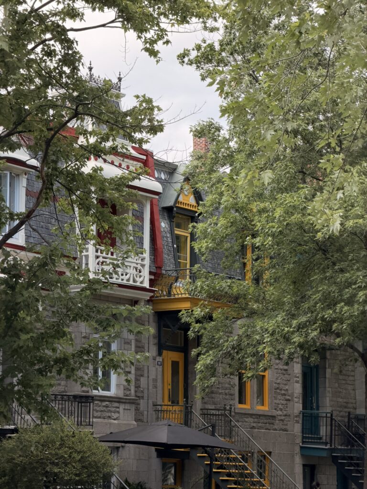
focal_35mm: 100
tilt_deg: +9.0
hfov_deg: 14.8
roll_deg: -0.8
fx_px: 1414
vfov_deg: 19.6
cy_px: 244
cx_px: 184
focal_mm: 16.89
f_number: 2.8
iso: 40
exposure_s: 1/638
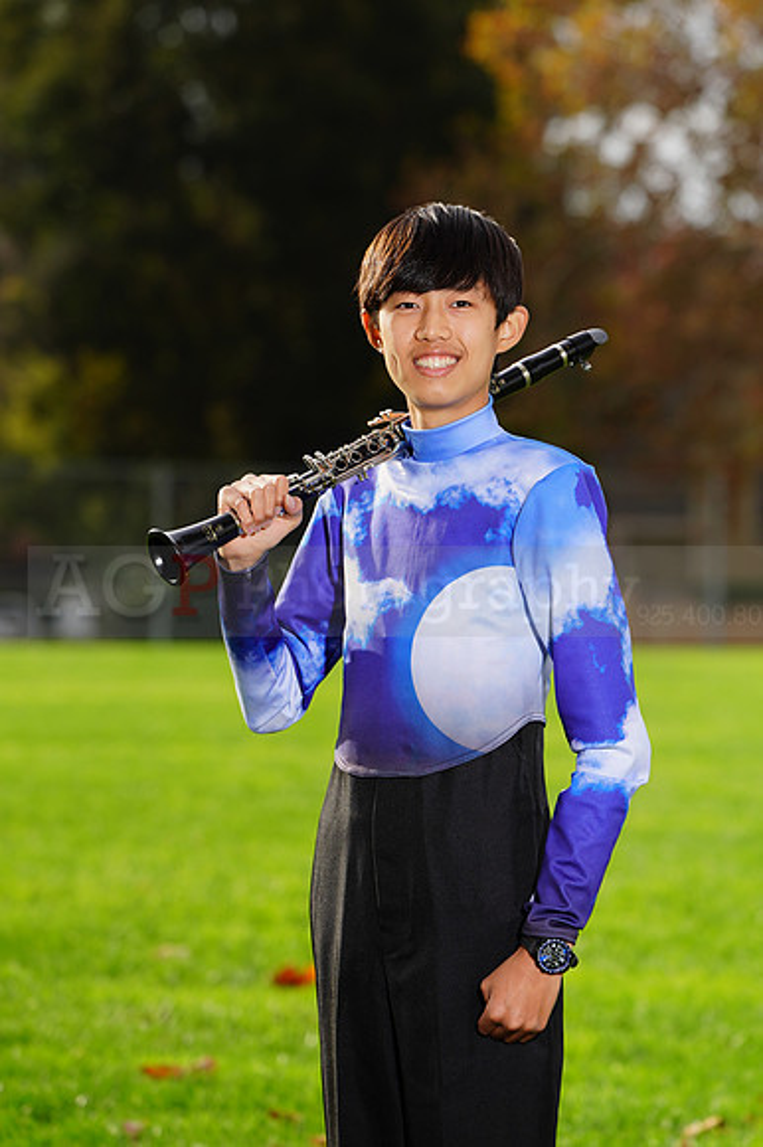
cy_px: 574
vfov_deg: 8.9
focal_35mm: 232
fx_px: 7384
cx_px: 382
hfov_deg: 5.9
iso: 100
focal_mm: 232
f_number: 7.1
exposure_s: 1/200
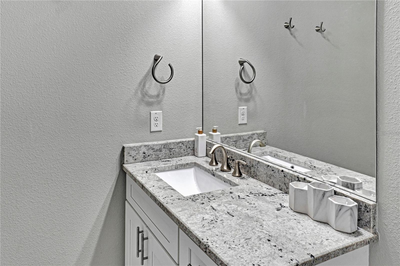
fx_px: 250
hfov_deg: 77.4
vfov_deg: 56.1
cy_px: 133
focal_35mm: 22
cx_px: 200
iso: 320
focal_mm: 15
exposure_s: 1/6
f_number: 16
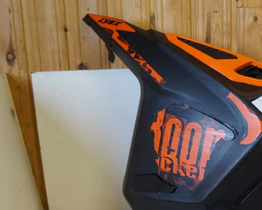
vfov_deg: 31.7
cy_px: 147
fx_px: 365
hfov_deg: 36.9
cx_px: 239
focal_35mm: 47
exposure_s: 1/60
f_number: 3.5
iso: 640
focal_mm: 18
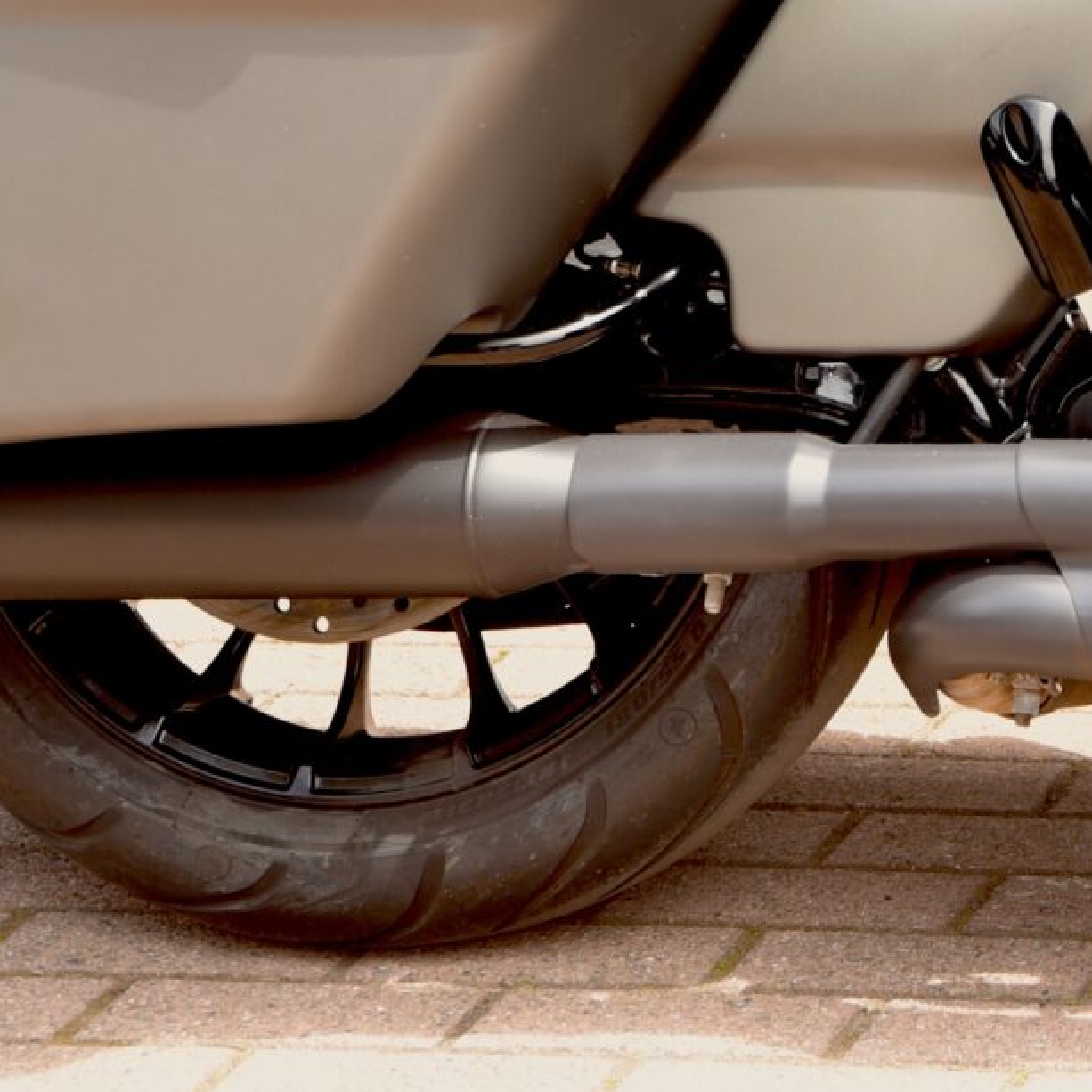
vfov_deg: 7.9
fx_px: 7852
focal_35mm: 220
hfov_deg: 7.8
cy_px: -343
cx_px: 1696
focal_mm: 62
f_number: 4.5
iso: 100
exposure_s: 1/80
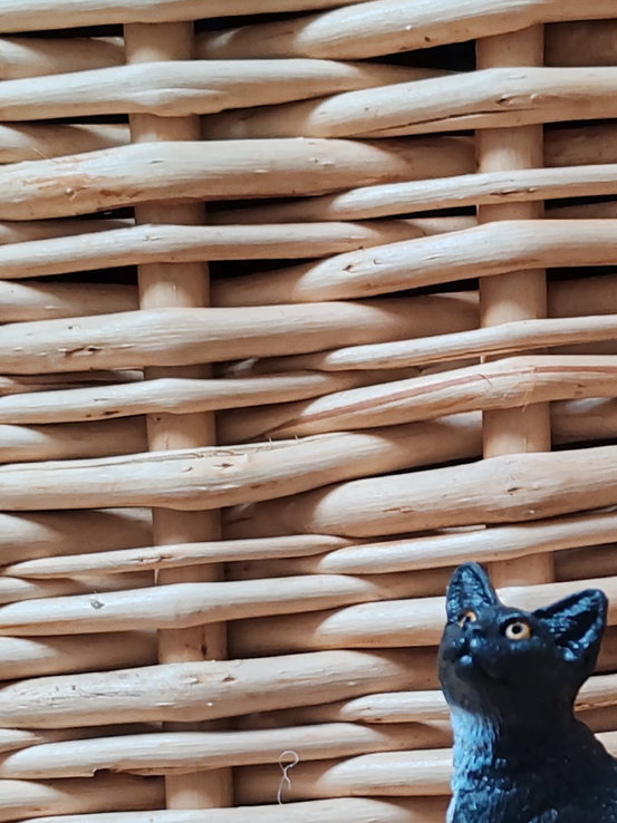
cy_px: 723
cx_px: 656
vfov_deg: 16.1
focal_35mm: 121
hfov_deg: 12.1
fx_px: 2877
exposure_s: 1/100
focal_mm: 6.12
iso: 640
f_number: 1.9
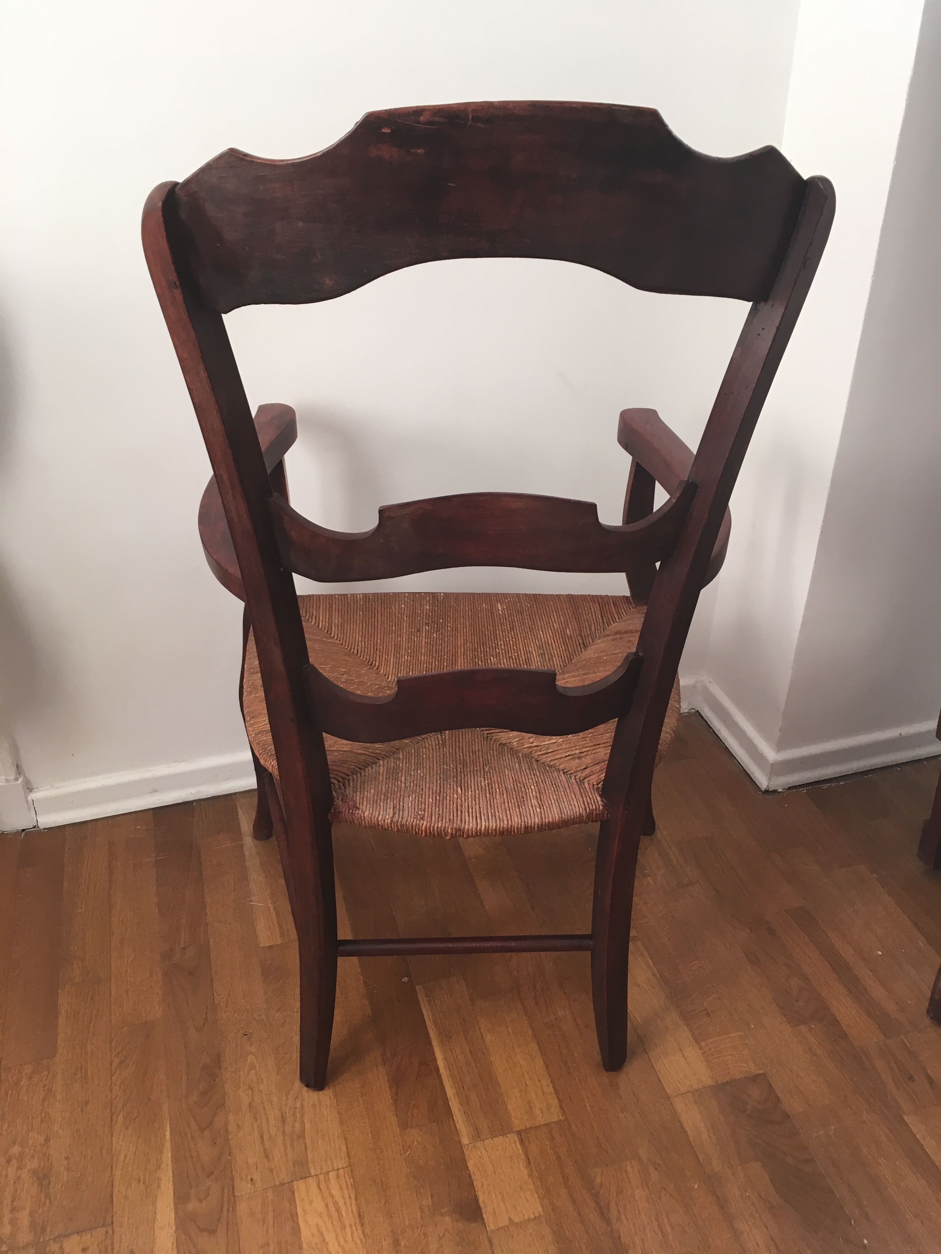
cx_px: 470
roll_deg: +1.5
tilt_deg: -32.1
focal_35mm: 29
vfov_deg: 61.7
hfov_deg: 48.2
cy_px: 627
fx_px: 1051
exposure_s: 1/33
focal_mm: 4.15
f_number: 2.2
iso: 32
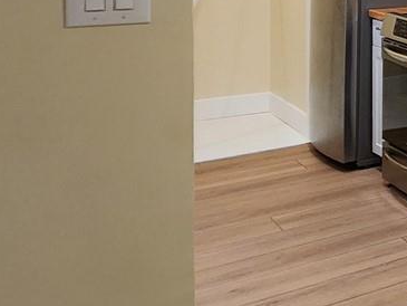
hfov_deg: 17.8
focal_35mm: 57
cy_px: -41
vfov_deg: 23.8
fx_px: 670
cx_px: 870
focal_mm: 2.2
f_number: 2.2
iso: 200
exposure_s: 1/60
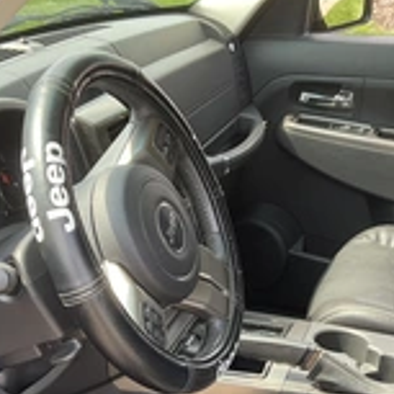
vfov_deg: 25.0
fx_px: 863
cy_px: 350
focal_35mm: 67
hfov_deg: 25.7
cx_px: 232
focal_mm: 3
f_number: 1.8
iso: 32
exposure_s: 1/122
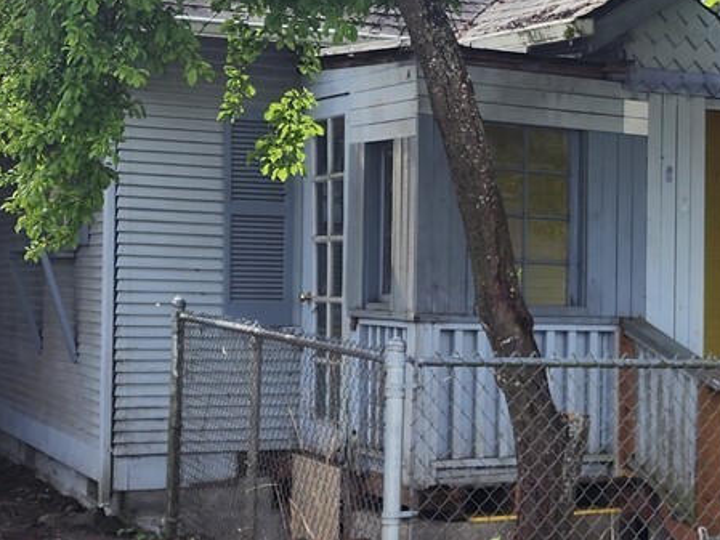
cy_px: 311
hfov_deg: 22.7
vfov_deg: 18.0
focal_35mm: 82
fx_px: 1706
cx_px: 754
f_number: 1.8
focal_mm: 6.4
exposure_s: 1/736
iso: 12
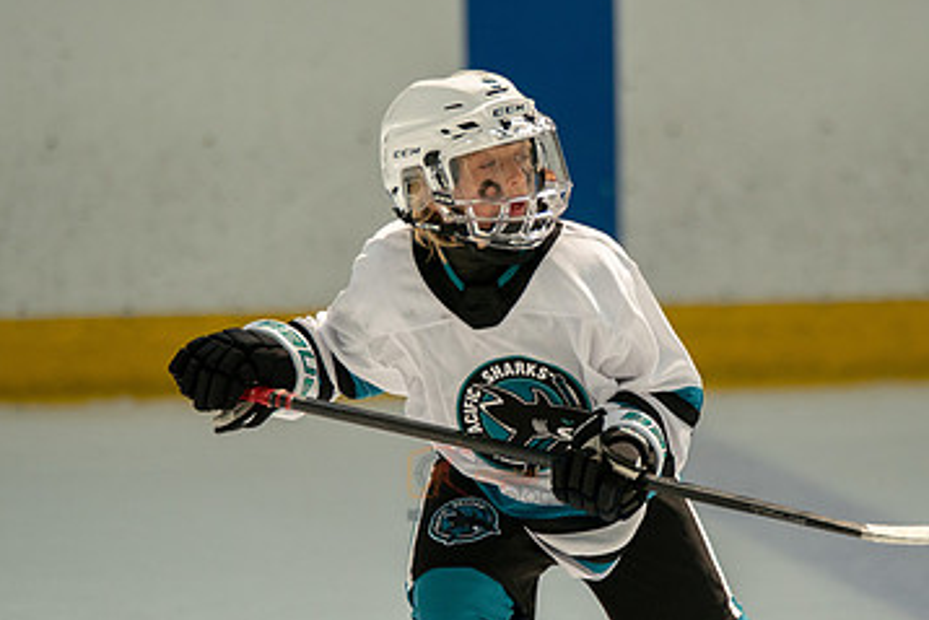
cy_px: 379
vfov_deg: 2.6
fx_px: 13811
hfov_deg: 3.9
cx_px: 519
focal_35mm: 535
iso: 1600
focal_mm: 274
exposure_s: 1/5000
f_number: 3.2
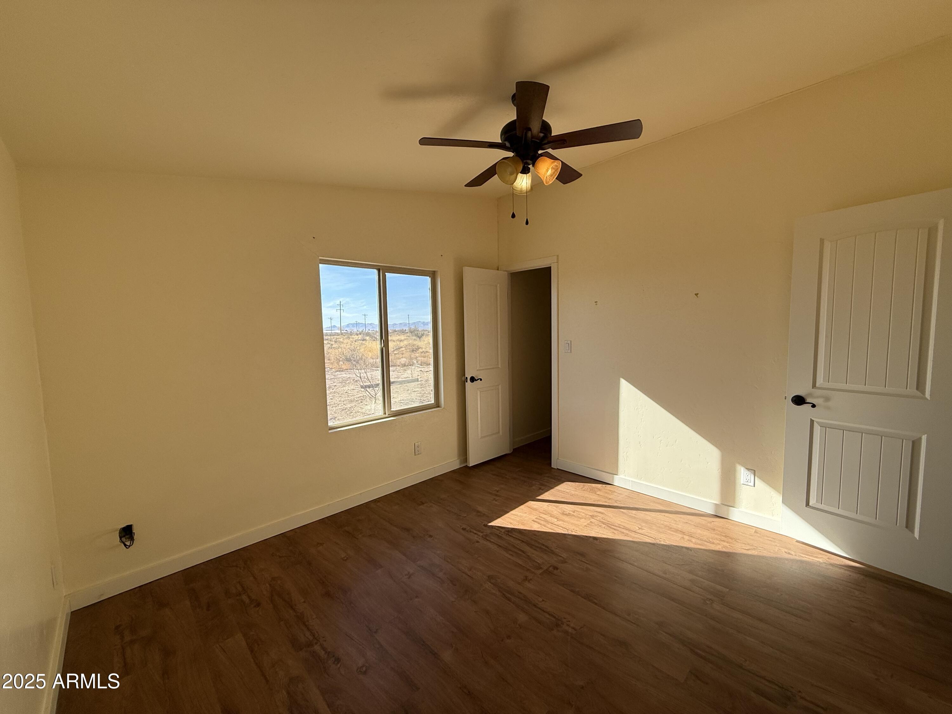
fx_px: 385
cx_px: 476
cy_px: 357
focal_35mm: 14
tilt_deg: -3.7
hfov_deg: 102.1
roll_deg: +0.6
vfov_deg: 85.7
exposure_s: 1/694
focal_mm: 2.22
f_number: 2.2
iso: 64
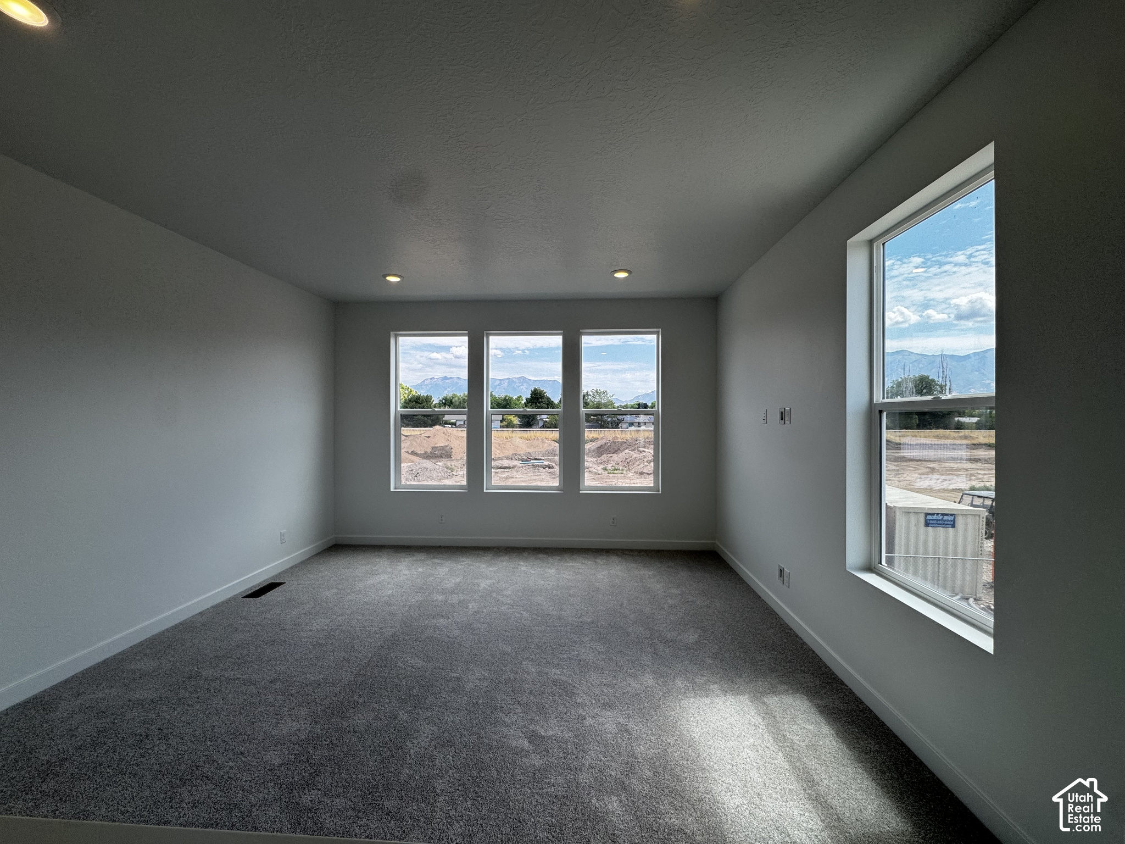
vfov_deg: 85.7
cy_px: 422
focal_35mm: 14
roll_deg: -0.2
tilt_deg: -0.1
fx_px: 455
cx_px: 562
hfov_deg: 102.1
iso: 40
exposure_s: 1/512
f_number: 2.2
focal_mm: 2.22
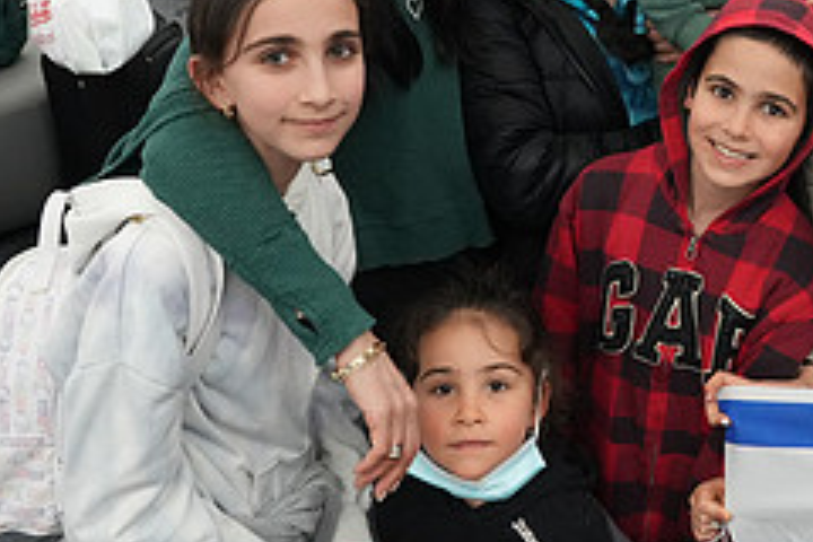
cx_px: 722
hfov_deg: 32.8
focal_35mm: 58
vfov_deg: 22.9
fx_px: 1310
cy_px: 69
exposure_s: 1/80
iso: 6400
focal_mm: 24
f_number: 5.6
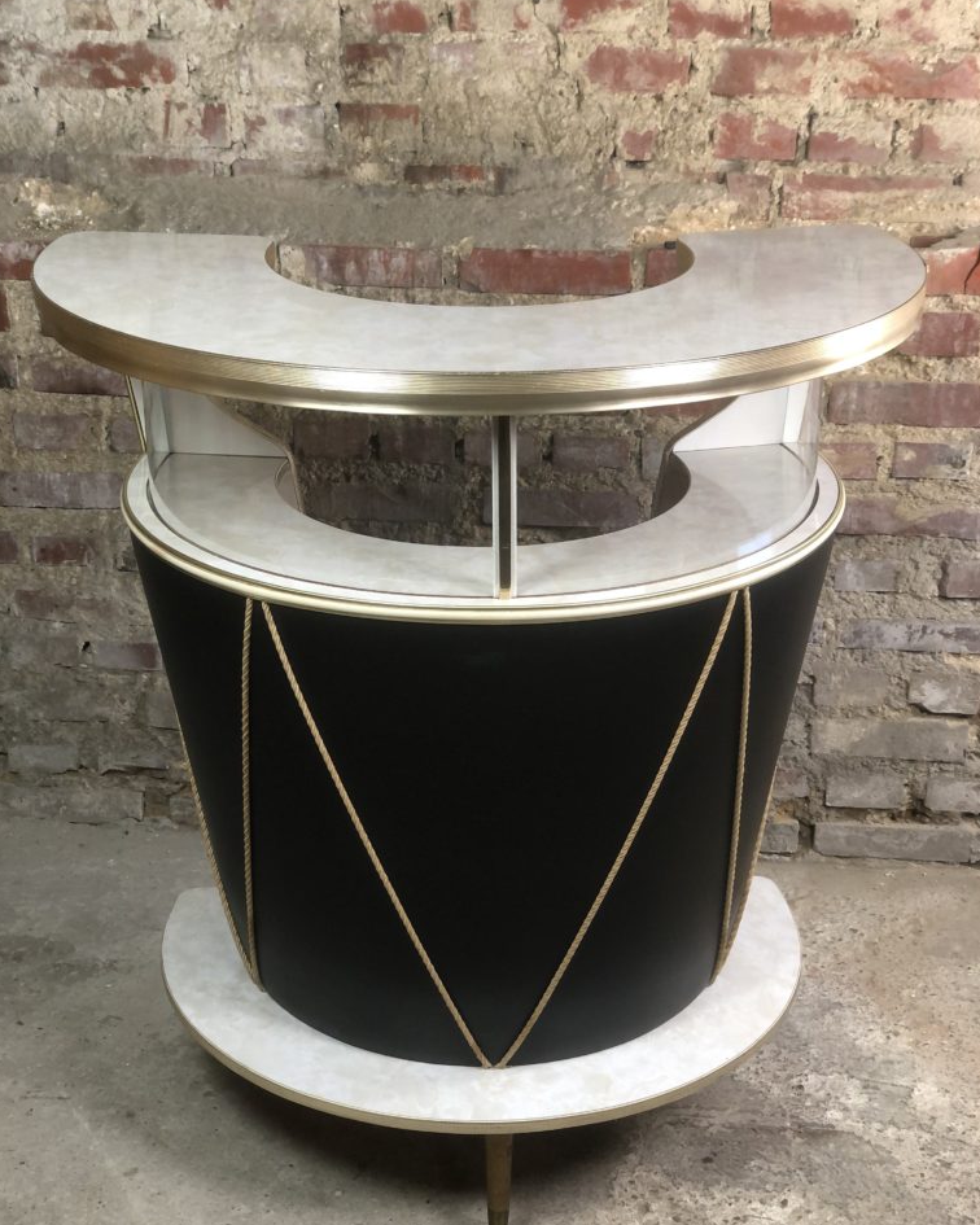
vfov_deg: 34.1
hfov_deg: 27.6
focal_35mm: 55
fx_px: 1994
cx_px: 491
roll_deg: -0.5
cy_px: 631
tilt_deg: -21.6
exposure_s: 1/33
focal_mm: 6
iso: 80
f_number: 2.4
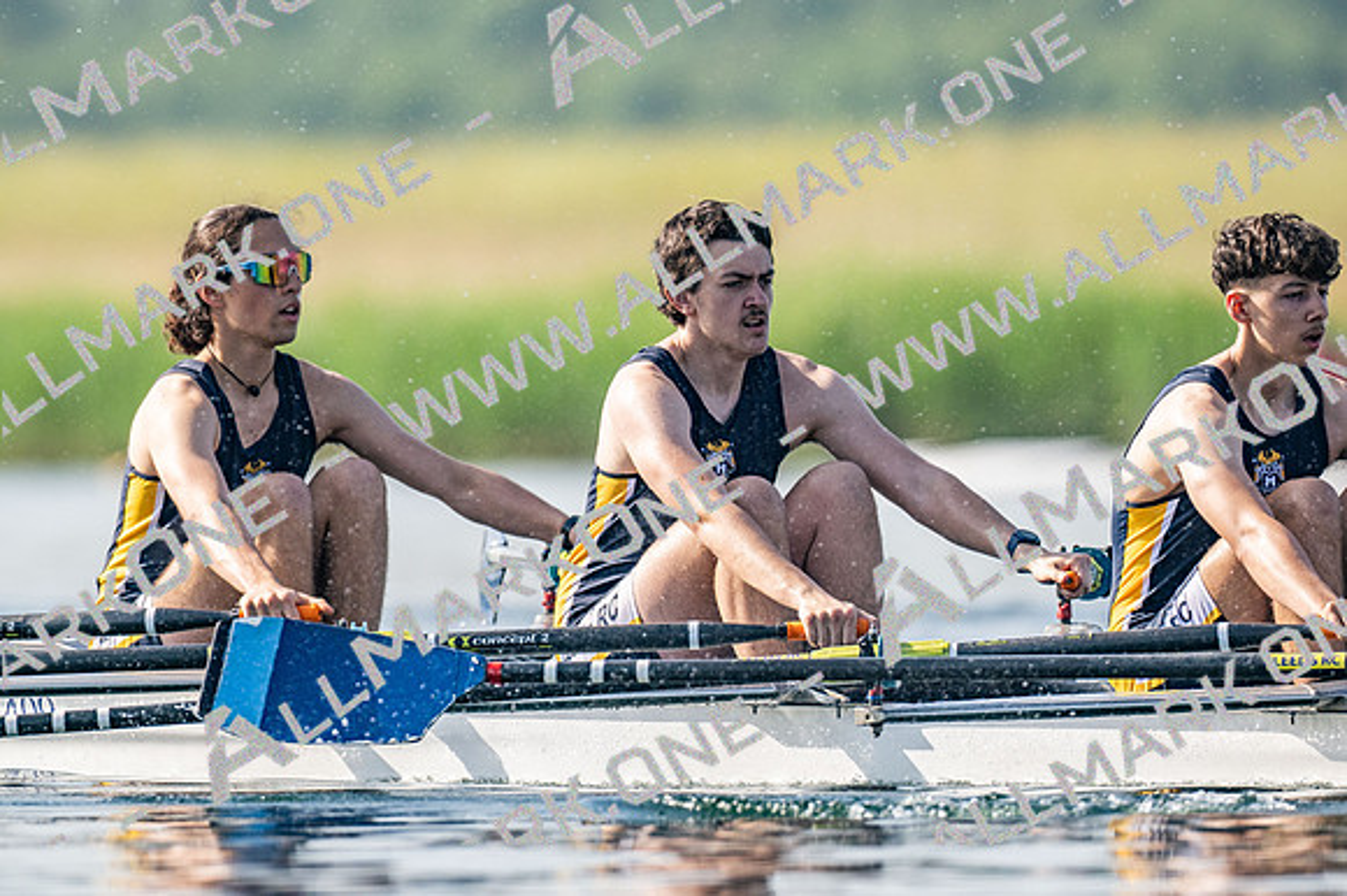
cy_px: 448
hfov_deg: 2.3
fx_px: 33655
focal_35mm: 900
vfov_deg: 1.5
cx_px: 674
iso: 250
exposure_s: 1/2500
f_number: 5
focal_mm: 600
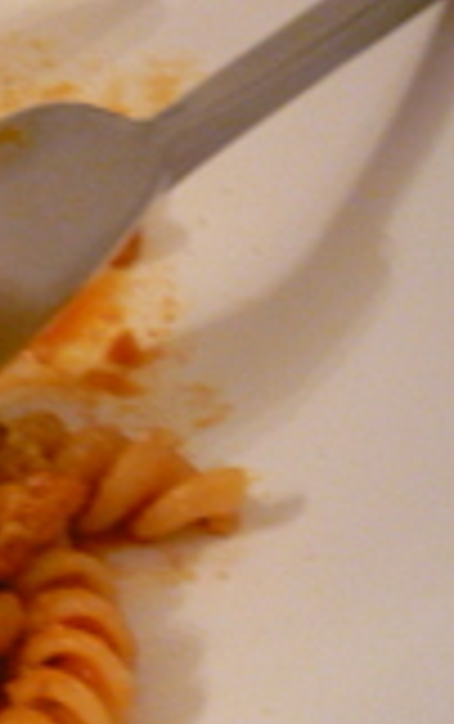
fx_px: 1797
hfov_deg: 12.6
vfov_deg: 22.8
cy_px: 322
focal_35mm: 91
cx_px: -467
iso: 400
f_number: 2.8
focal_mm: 5.5
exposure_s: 1/13
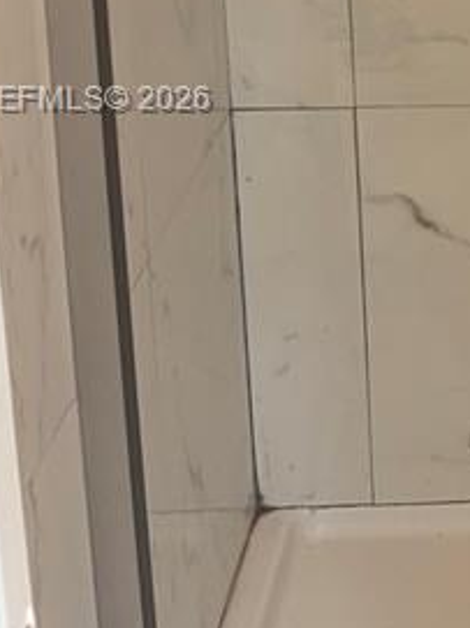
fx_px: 2084
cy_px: 102
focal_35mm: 115
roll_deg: -2.5
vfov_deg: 17.0
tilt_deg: -18.6
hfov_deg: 11.9
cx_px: 824
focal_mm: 5.96
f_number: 1.6
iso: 100
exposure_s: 1/60
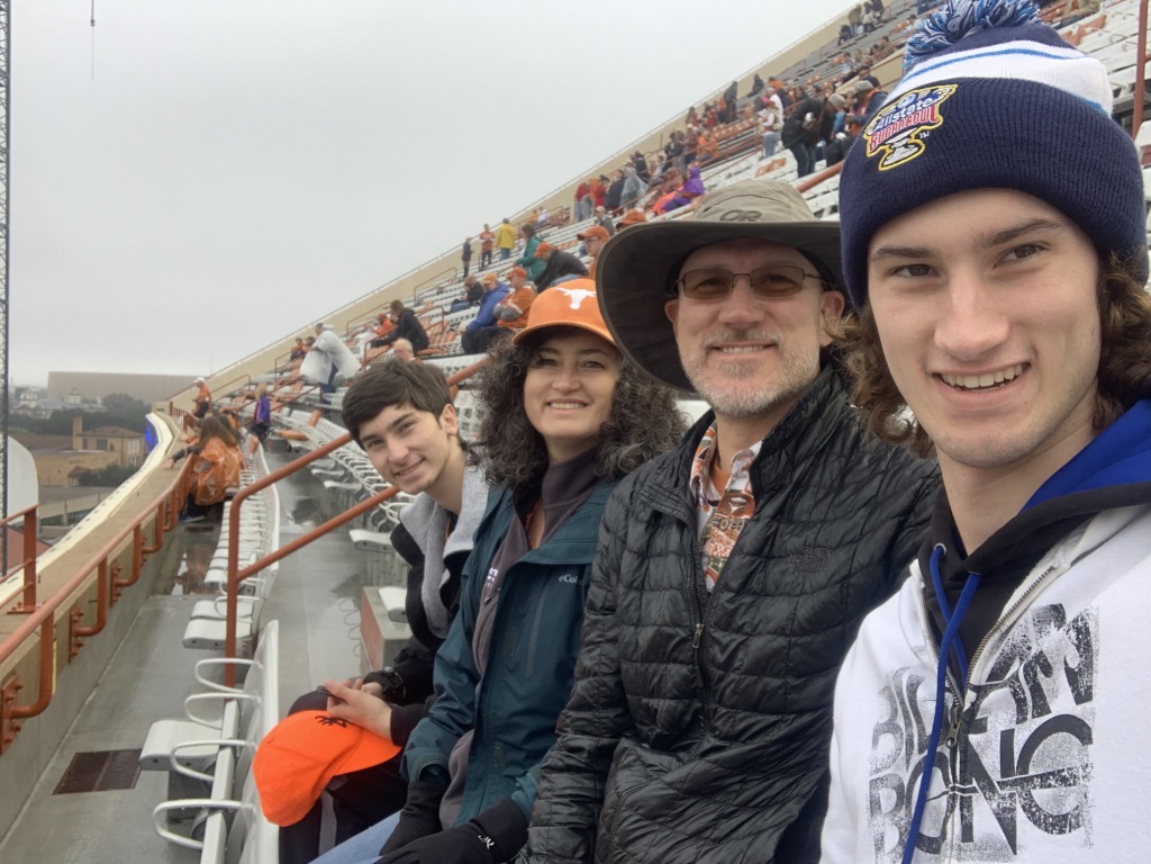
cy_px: 432
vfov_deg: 44.2
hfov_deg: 56.8
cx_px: 576
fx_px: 1064
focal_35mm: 32
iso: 25
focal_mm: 2.87
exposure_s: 1/121
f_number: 2.2
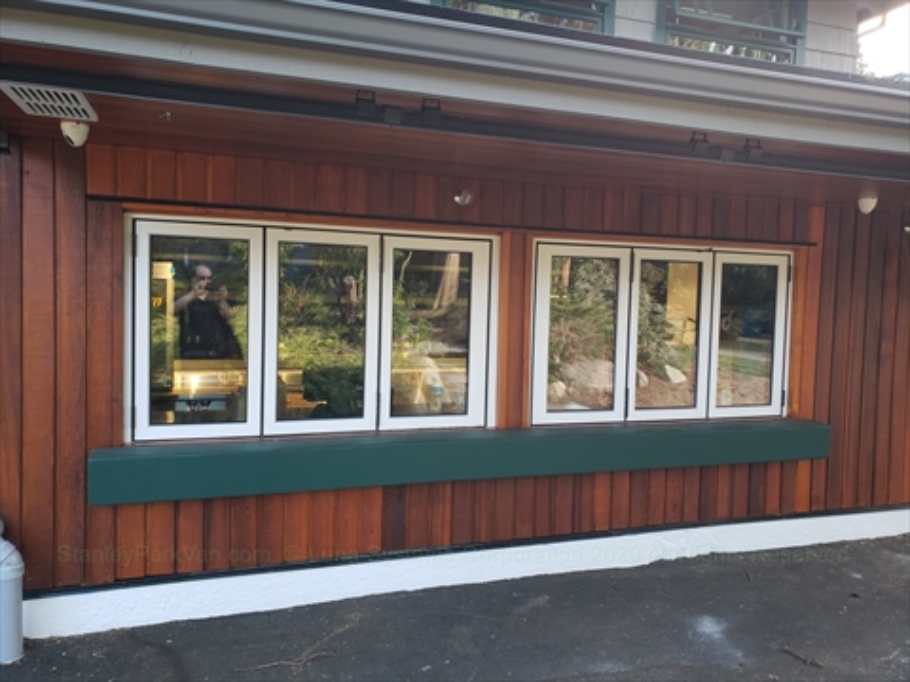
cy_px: 341
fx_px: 683
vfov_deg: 53.1
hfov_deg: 67.3
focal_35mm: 26
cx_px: 455
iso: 80
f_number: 2.4
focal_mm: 4.3
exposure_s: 1/60
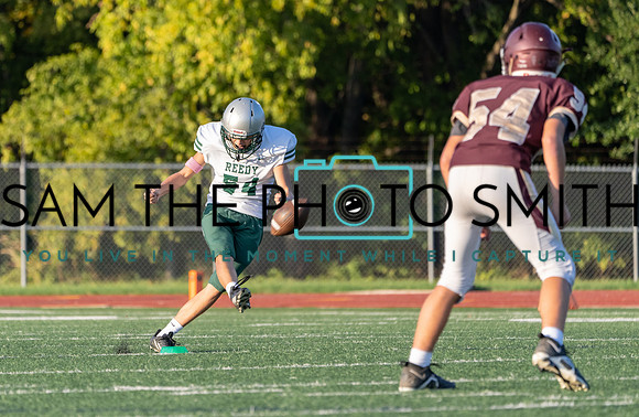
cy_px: 155
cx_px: 246
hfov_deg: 4.0
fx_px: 9109
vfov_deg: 2.6
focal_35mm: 517
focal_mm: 400
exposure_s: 1/1250
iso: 1000
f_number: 7.1
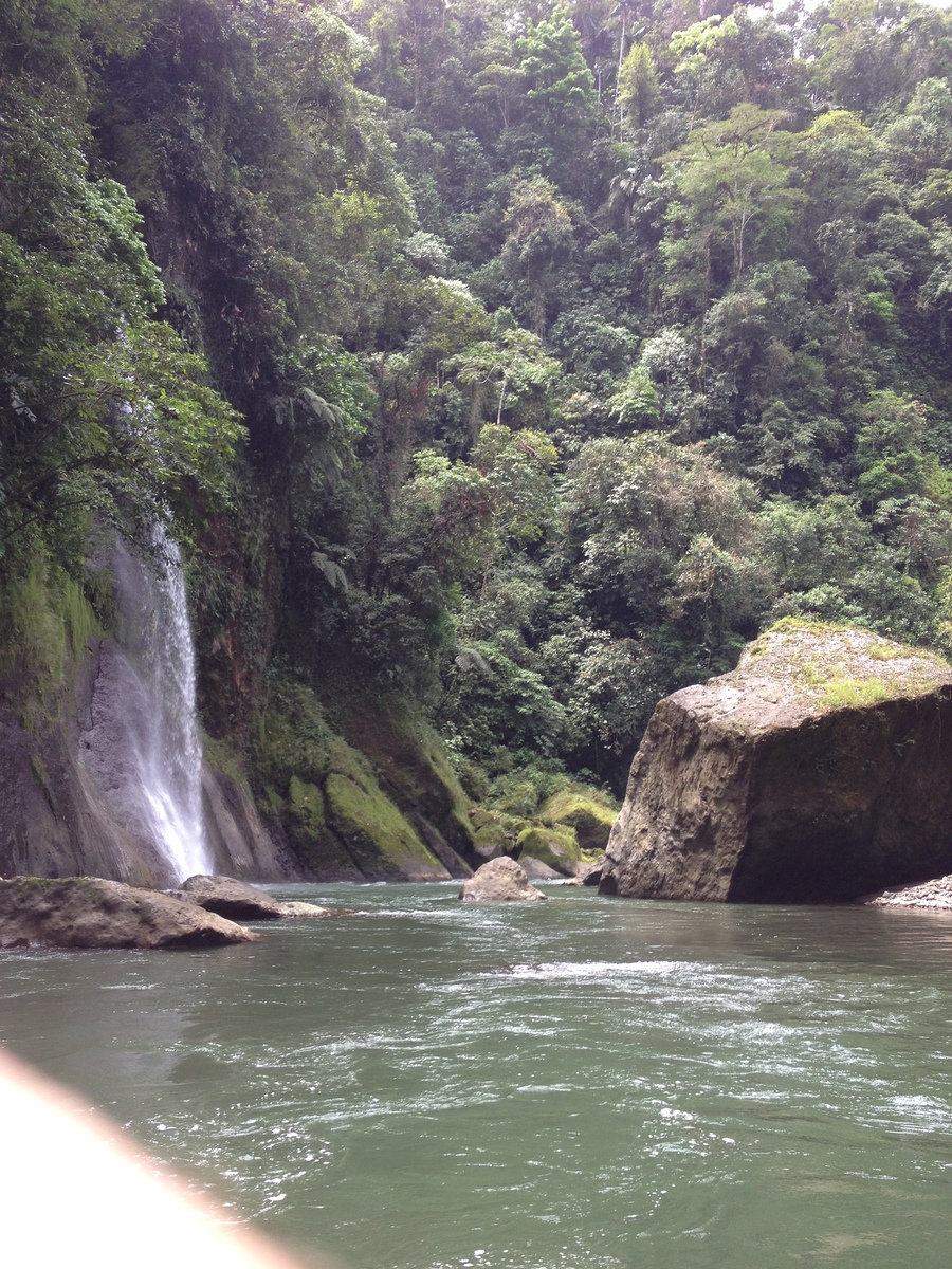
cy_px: 634
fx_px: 1283
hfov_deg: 40.7
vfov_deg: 52.6
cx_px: 476
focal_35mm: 35
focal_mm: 4.28
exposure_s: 1/189
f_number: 2.4
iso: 50
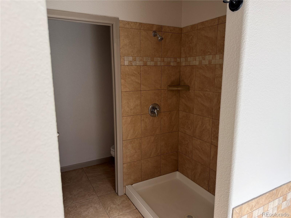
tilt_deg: -9.8
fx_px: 202
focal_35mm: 24
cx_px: 146
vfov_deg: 56.8
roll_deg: +0.4
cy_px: 109
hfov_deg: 71.6
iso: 250
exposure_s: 1/60
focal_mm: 6.76
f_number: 1.78
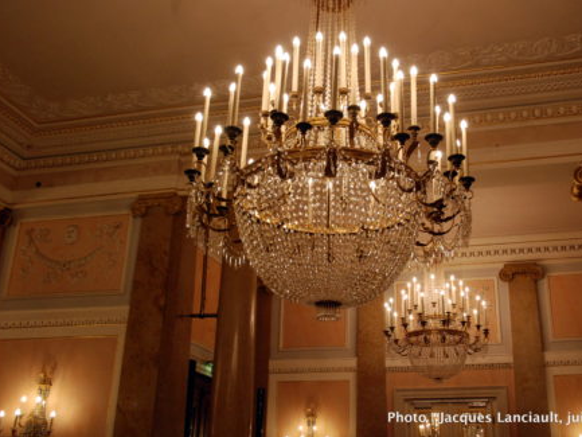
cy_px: 213
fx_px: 673
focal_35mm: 40
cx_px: 324
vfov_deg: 36.0
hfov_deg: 46.7
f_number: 6.3
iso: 1000
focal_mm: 24
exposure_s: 1/160
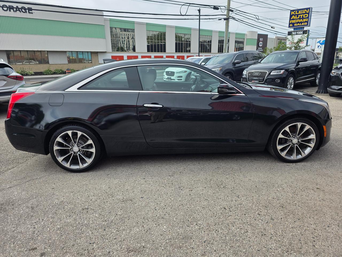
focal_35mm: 23
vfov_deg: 58.9
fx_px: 227
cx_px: 171
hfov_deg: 73.9
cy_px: 128
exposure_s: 1/1563
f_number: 1.7
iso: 40
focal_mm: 6.3
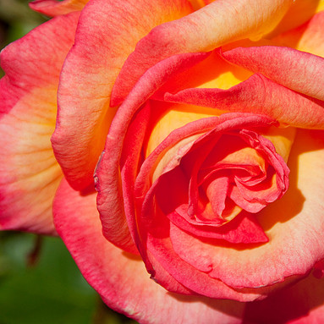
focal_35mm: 166
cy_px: 162
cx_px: 232
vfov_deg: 10.5
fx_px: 1758
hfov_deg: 10.5
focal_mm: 86
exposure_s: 1/2000
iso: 200
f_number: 8
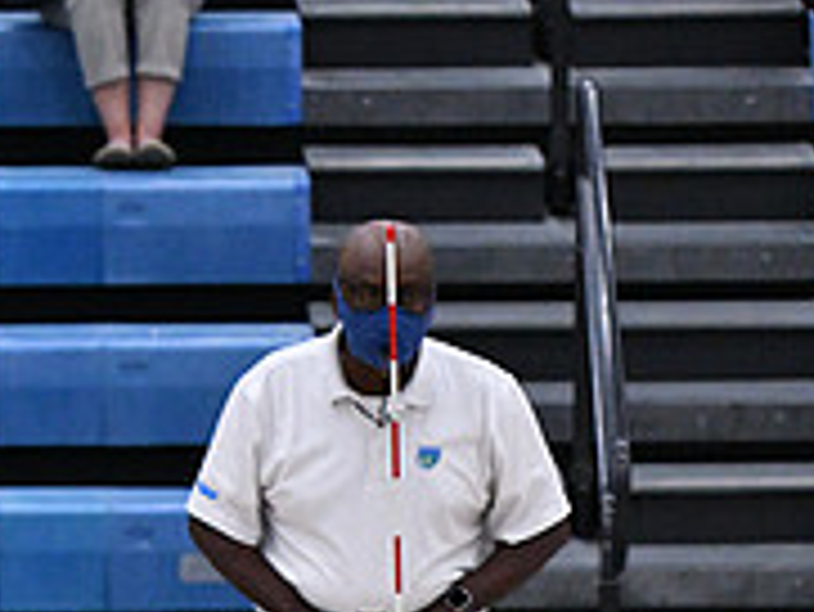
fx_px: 12189
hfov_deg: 3.8
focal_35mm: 518
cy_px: 1156
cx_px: 227
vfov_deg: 2.9
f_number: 3.2
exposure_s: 1/1250
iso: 6400
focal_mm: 112
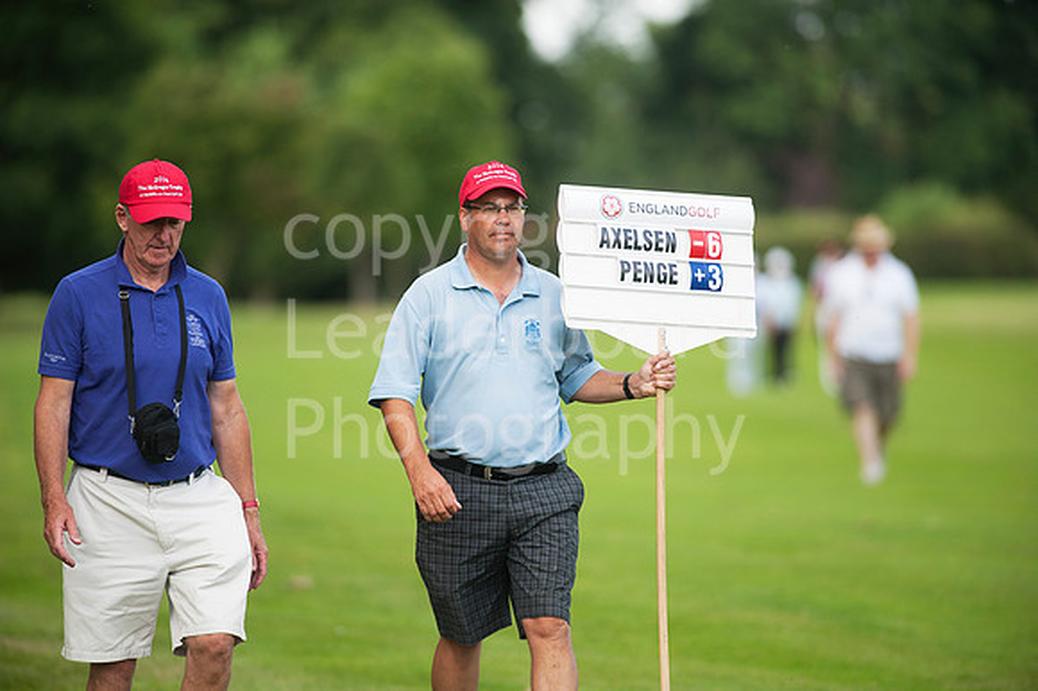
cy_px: 346
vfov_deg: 4.6
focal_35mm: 300
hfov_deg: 6.9
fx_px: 8645
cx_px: 519
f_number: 4
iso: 400
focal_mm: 300
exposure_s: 1/1000
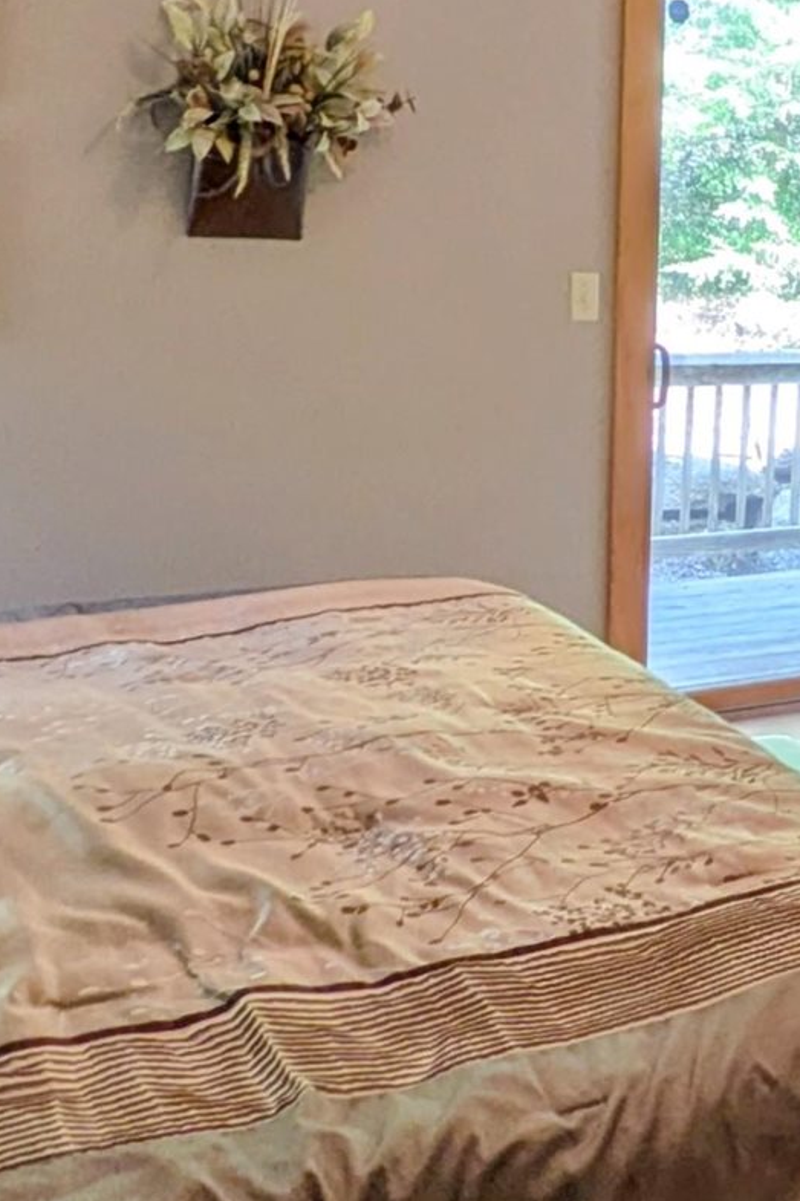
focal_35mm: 57
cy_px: 483
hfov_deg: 22.6
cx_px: 848
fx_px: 1901
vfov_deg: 34.9
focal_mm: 1.83
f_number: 2.2
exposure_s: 1/60
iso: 80
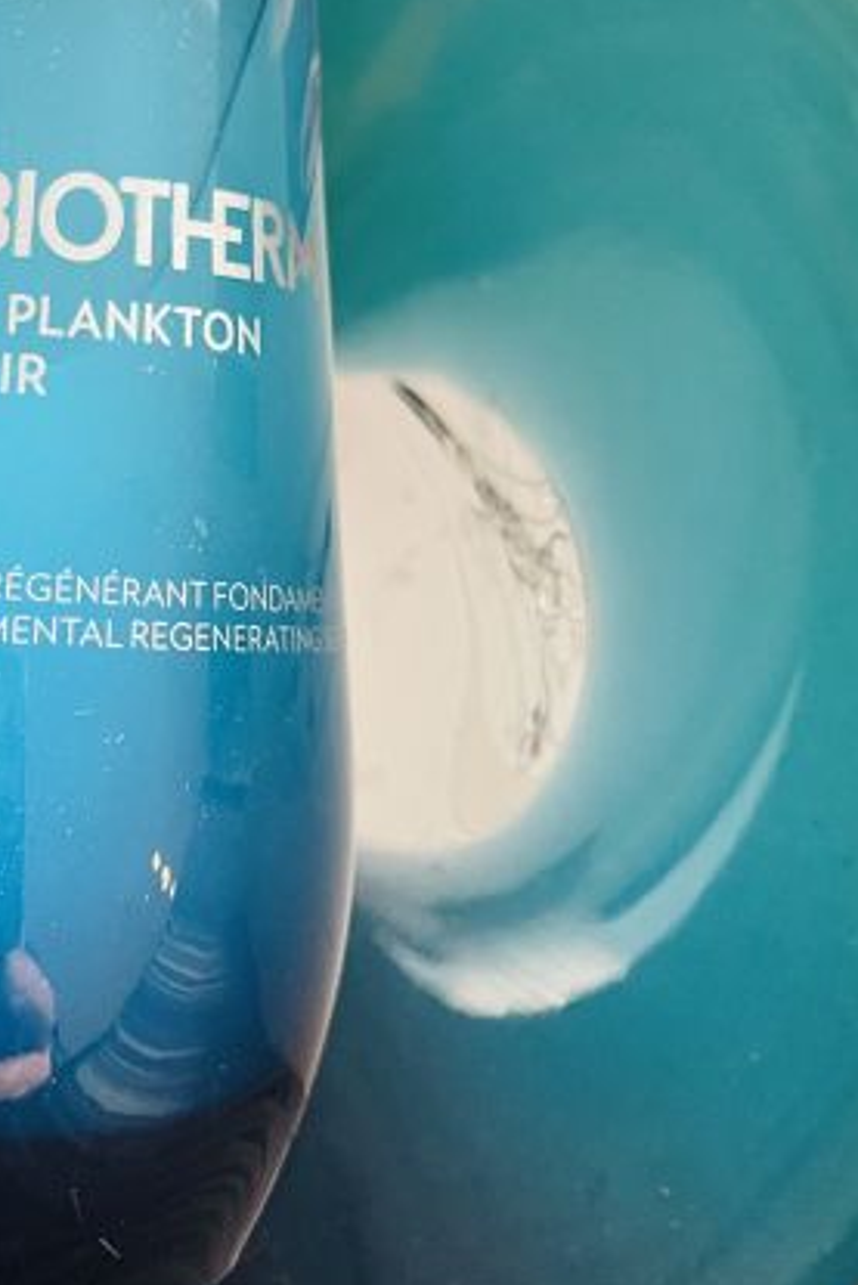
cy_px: 395
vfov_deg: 37.0
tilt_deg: -69.2
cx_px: 77
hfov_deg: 24.8
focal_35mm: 53
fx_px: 1893
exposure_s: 1/60
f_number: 1.6
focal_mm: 4.2
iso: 500
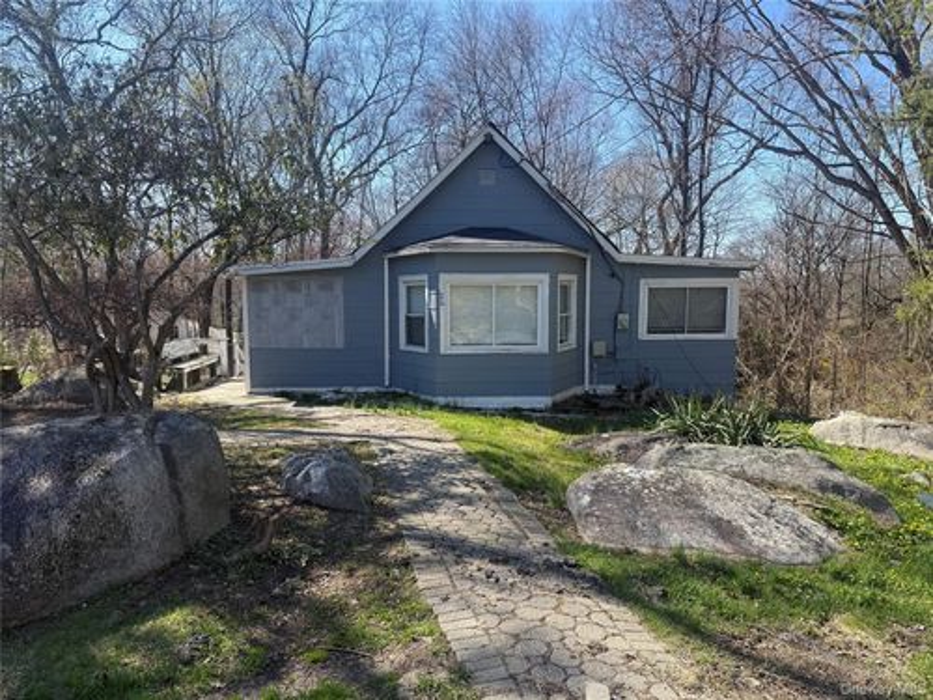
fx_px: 647
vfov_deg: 56.8
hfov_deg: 71.6
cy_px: 350
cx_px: 466
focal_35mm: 24
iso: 80
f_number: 1.78
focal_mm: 6.76
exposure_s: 1/1493
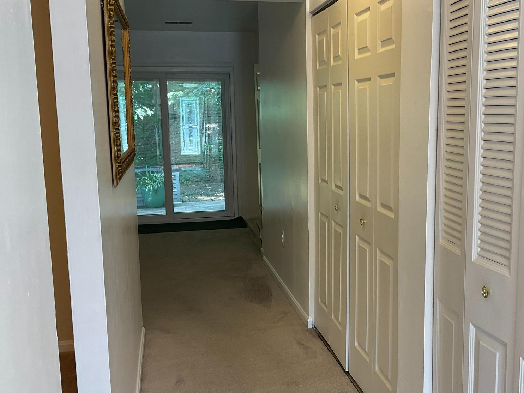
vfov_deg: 36.0
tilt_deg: -9.1
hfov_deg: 46.6
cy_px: 206
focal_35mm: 40
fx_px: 606
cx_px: 309
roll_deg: +0.4
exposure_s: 1/60
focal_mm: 3
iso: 40
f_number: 1.8
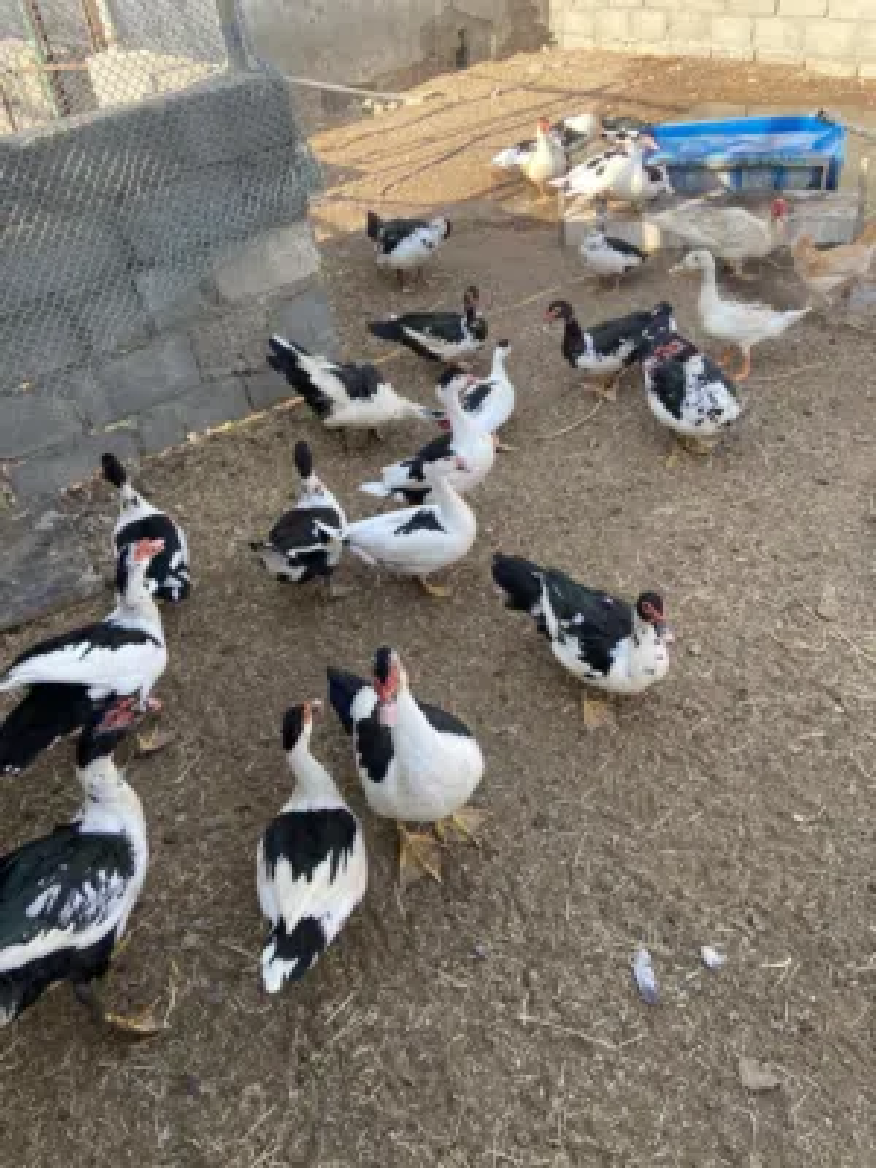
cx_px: 438
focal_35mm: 26
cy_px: 584
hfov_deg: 53.1
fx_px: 877
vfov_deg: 67.3
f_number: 1.8
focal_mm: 4.25
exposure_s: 1/342
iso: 32
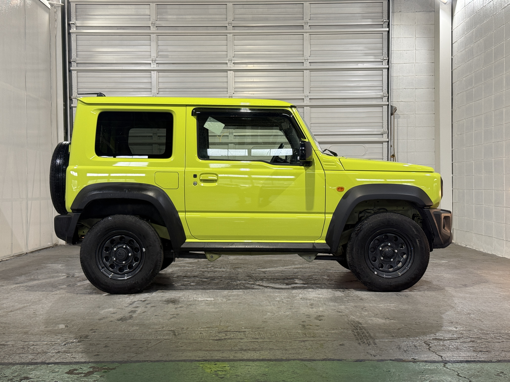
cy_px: 191
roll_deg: +0.6
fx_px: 707
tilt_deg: -0.1
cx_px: 255
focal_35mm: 48
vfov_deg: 30.3
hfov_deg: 39.7
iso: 64
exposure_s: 1/60
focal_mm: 6.76
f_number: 1.78
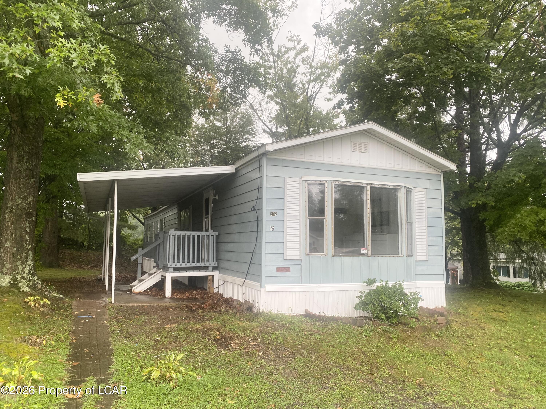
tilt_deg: +8.0
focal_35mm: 26
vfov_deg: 53.1
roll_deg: -1.0
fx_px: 410
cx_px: 273
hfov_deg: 67.3
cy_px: 204
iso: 125
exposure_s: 1/101
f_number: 1.8
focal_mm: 4.25
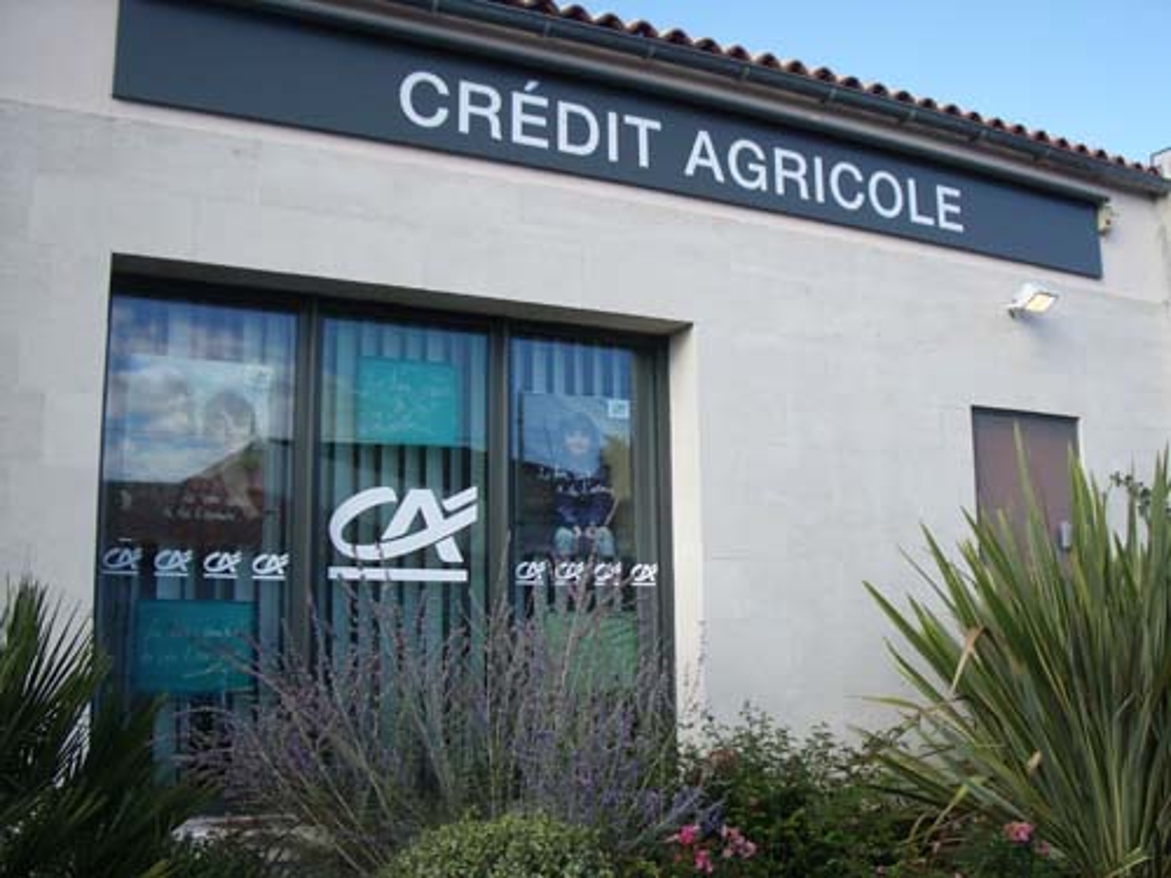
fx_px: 1184
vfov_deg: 40.7
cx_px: 586
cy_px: 439
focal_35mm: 35
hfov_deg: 52.6
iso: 80
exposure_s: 1/200
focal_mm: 5.8
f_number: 4.3
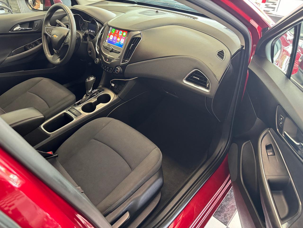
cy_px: 114
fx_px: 210
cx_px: 152
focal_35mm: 24
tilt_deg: -36.8
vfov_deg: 56.8
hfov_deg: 71.6
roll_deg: +0.2
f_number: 1.78
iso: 400
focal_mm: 6.76
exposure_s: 1/60
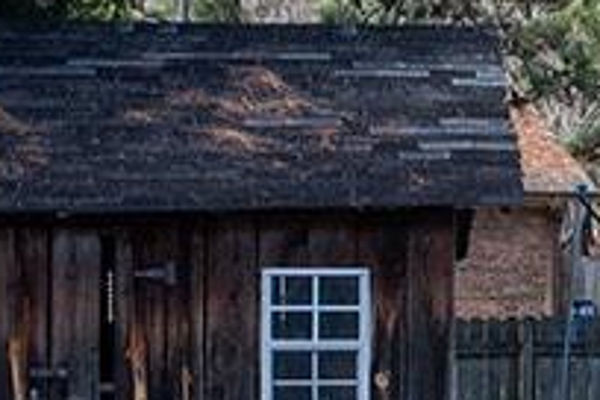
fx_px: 3916
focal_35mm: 235
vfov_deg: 5.8
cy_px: 151
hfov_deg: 8.6
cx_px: 759
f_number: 8
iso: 400
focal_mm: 20
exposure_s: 1/500
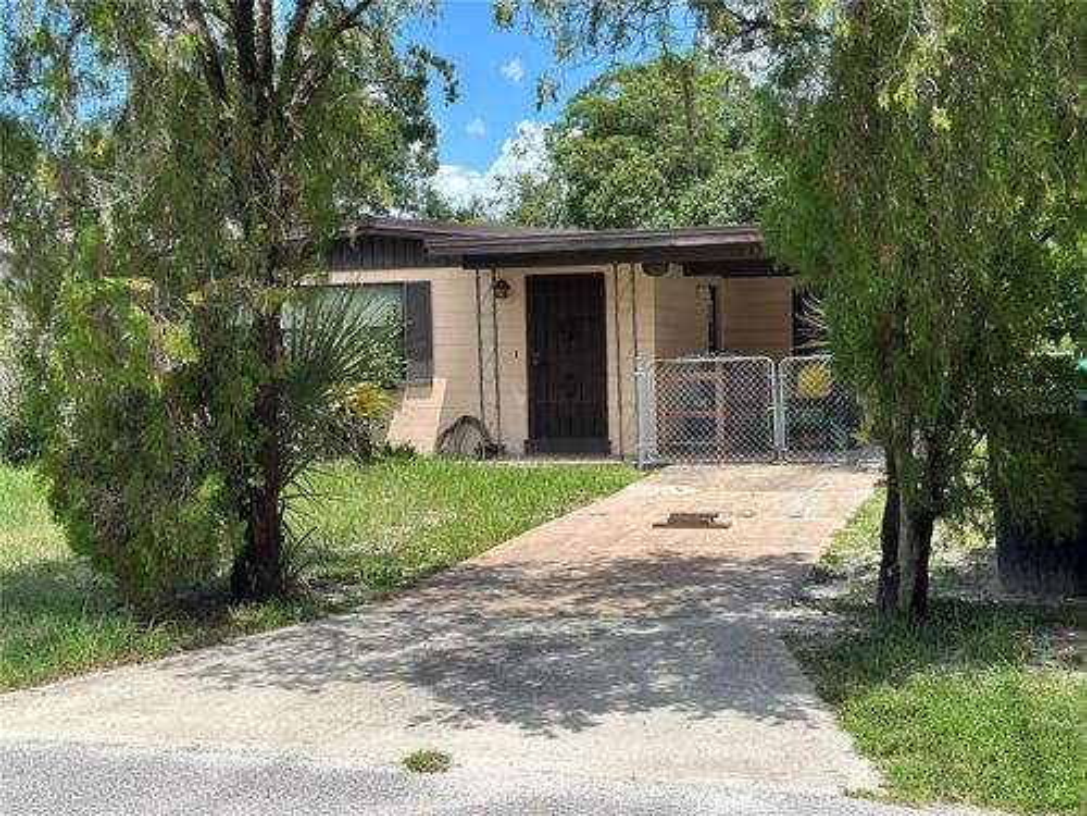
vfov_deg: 30.3
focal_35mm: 48
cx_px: 544
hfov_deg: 39.7
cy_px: 408
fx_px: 1507
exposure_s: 1/3472
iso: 100
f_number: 1.78
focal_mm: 6.86
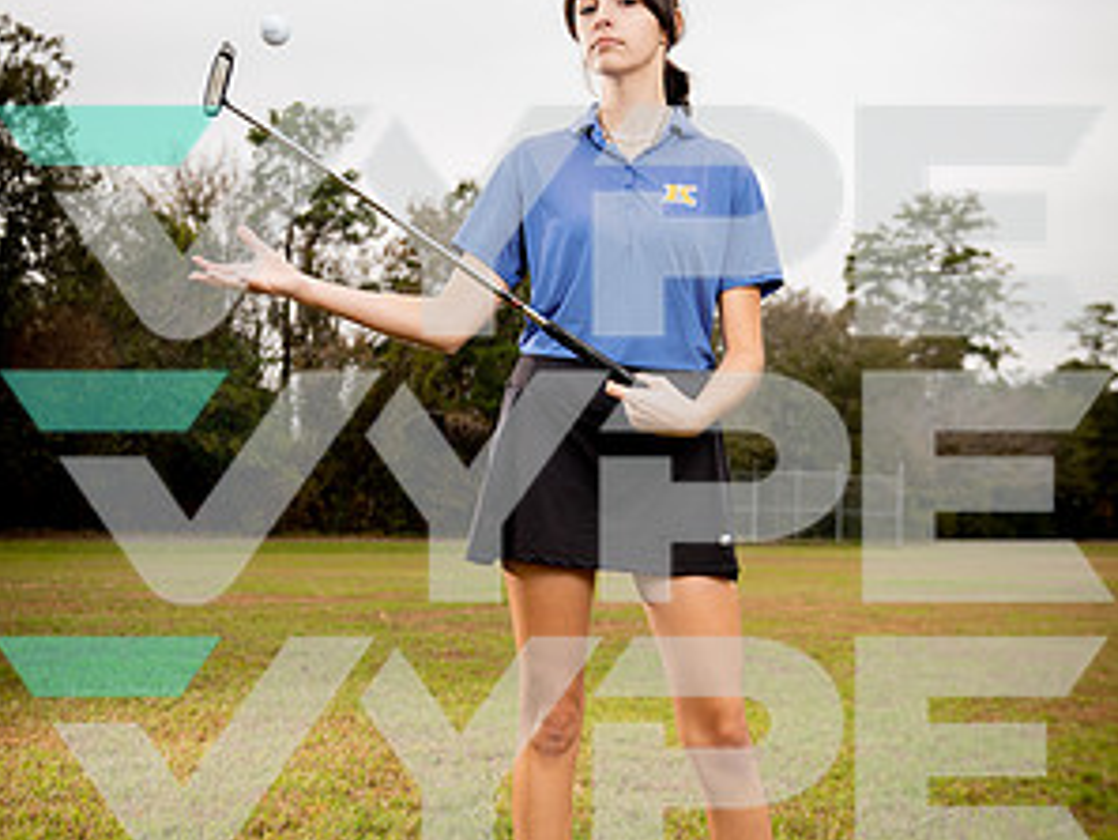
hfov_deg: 37.5
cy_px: 490
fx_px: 1648
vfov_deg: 28.5
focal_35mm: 51
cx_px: 557
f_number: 4.5
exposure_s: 1/250
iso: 200
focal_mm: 35
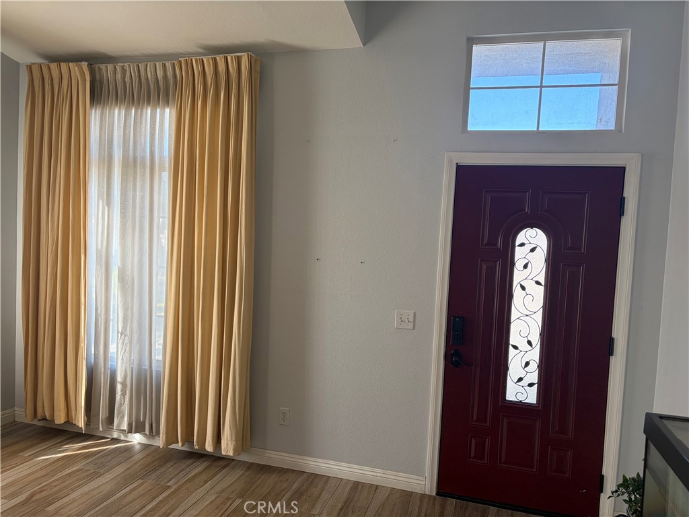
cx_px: 344
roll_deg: -2.1
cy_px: 258
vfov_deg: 53.1
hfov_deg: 67.3
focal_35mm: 26
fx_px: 518
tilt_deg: -1.0
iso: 125
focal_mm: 5.96
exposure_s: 1/232
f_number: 1.6
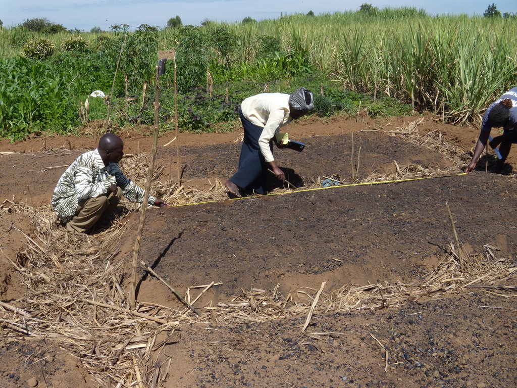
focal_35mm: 36
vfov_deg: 39.7
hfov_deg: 51.4
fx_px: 538
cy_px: 194
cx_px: 258
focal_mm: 6.4
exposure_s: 1/160
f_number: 8.5
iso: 80
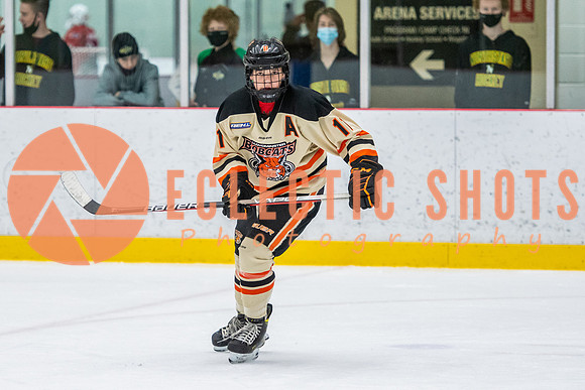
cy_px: 144
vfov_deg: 5.3
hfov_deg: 8.0
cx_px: 240
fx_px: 4177
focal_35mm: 257
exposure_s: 1/640
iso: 2200
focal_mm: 135
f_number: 2.8
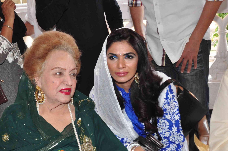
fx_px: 436
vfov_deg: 19.6
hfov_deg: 29.2
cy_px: 98
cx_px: 87
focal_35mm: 69
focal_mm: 32
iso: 400
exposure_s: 1/160
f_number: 7.1
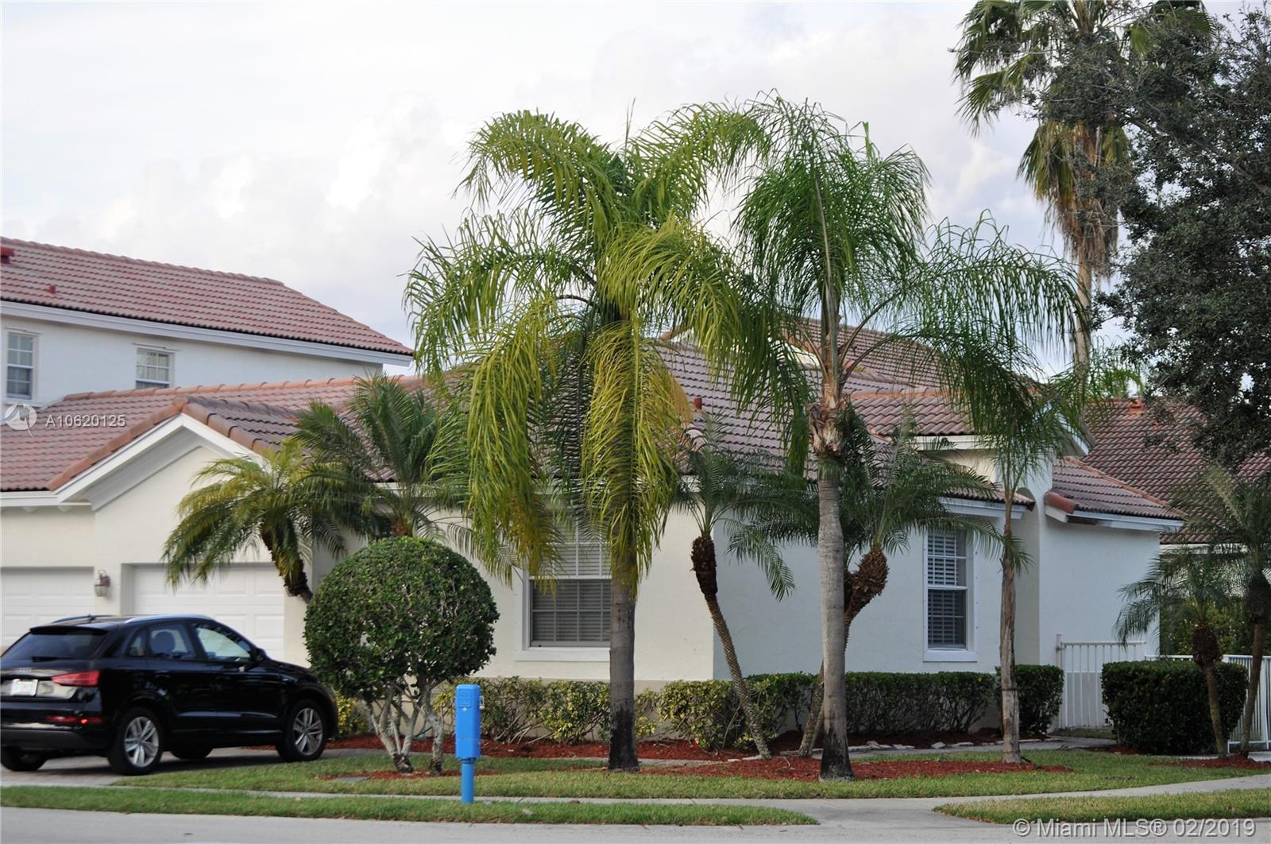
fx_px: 2909
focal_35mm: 82
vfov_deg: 16.5
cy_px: 422
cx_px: 636
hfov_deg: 24.7
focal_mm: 55
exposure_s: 1/200
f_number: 7.1
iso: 200
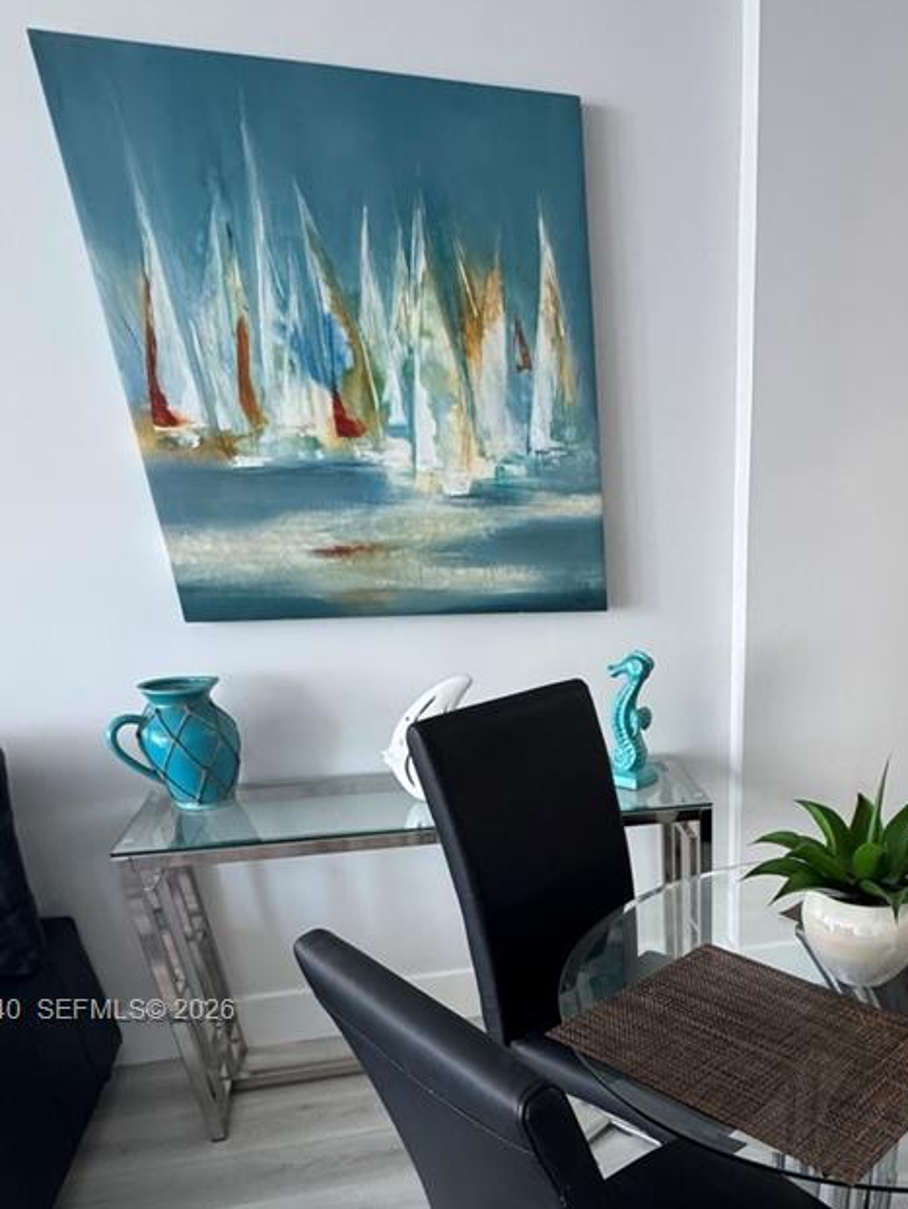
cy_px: 1013
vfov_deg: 58.8
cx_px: 751
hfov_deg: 48.0
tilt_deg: -31.9
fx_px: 944
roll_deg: -0.9
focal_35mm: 27
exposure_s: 1/99
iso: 250
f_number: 2.2
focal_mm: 2.22
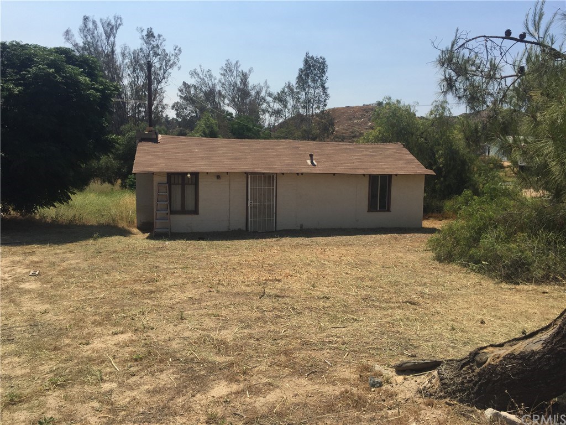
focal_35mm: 29
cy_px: 212
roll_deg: -2.4
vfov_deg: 48.2
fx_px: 474
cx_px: 283
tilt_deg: -6.8
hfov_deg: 61.7
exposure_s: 1/3049
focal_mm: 4.15
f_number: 2.2
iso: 32
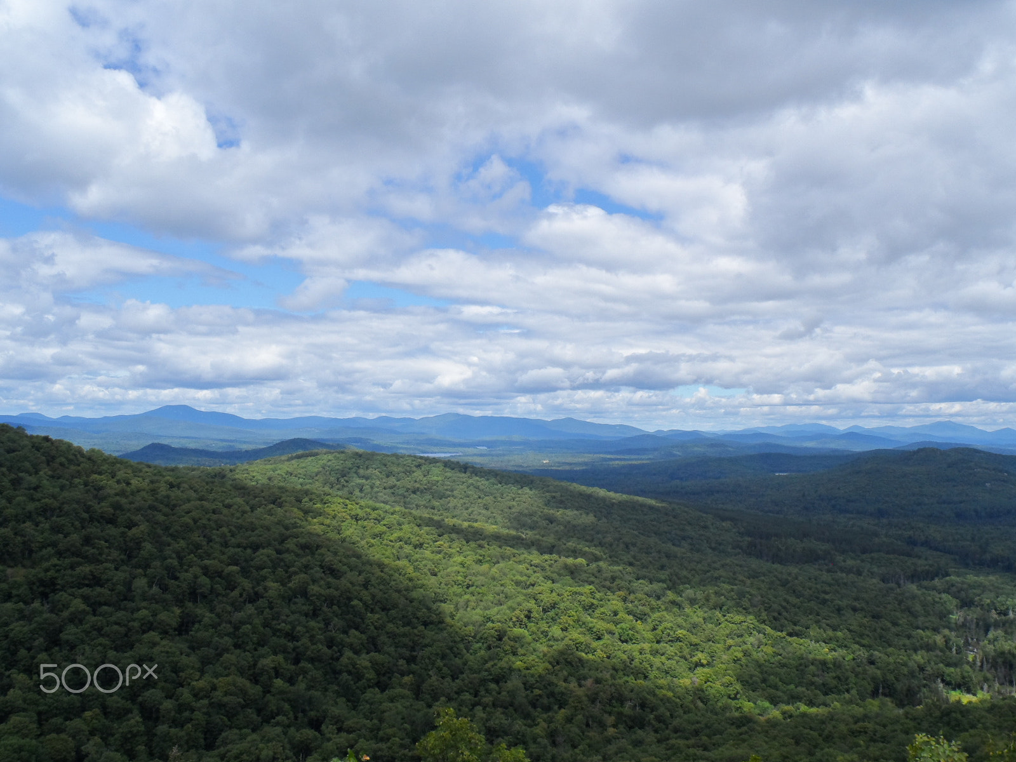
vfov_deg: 44.2
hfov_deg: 56.8
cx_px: 508
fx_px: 939
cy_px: 381
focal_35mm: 32
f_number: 4.8
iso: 80
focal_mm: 5.3
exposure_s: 1/500
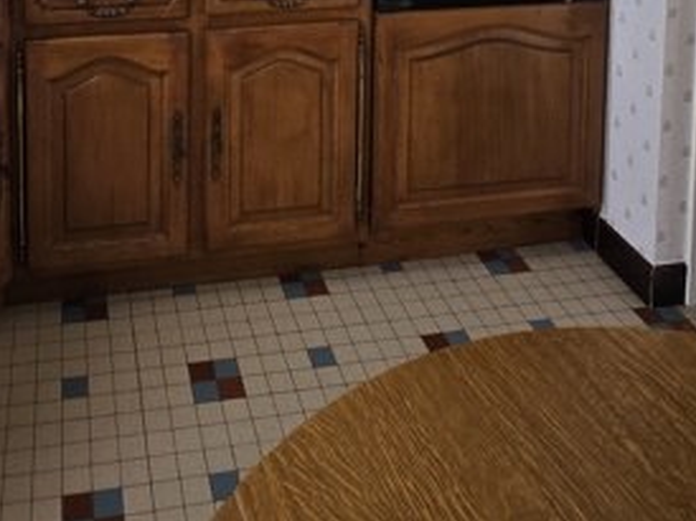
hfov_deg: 47.6
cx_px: 196
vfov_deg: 27.6
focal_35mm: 38
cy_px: -236
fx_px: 763
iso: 50
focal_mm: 2.2
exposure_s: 1/150
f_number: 2.2
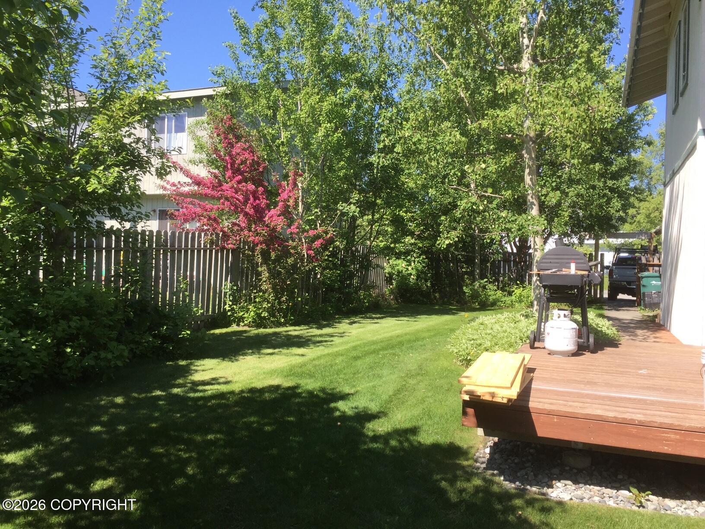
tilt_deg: -0.7
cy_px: 264
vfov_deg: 48.2
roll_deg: -1.0
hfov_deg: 61.7
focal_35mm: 29
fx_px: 591
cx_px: 352
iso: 32
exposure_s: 1/791
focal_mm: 4.15
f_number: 2.2
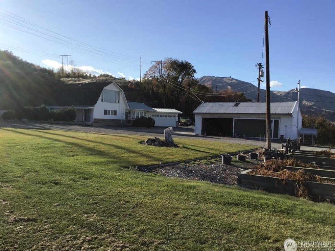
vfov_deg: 44.2
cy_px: 124
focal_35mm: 32
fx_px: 310
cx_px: 169
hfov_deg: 56.8
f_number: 2.4
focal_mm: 3.3
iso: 25
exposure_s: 1/1538
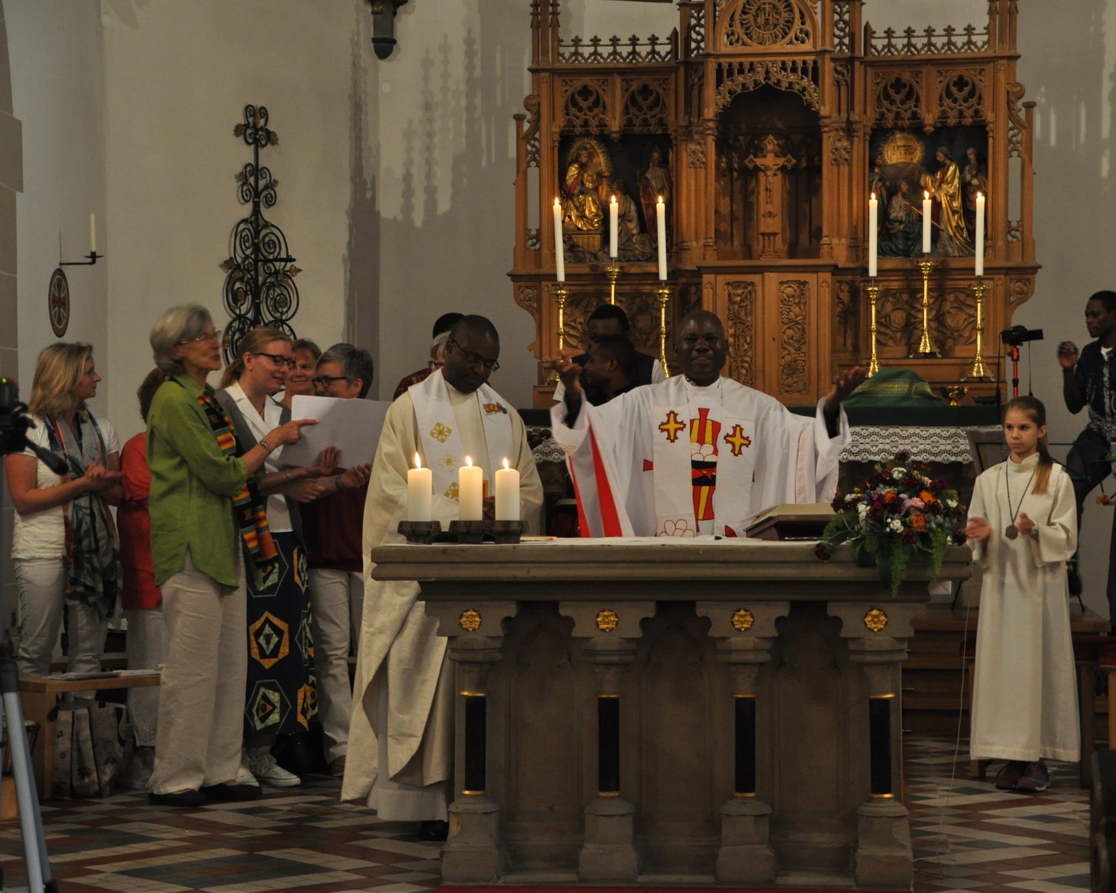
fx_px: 2807
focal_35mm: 85
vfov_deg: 18.1
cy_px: 446
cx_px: 595
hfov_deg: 22.5
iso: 1100
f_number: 5
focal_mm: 50
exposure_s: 1/30
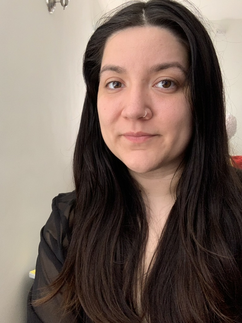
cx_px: 121
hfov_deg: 44.2
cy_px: 162
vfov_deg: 56.8
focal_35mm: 32
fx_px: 298
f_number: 2.2
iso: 320
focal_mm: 2.87
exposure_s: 1/50
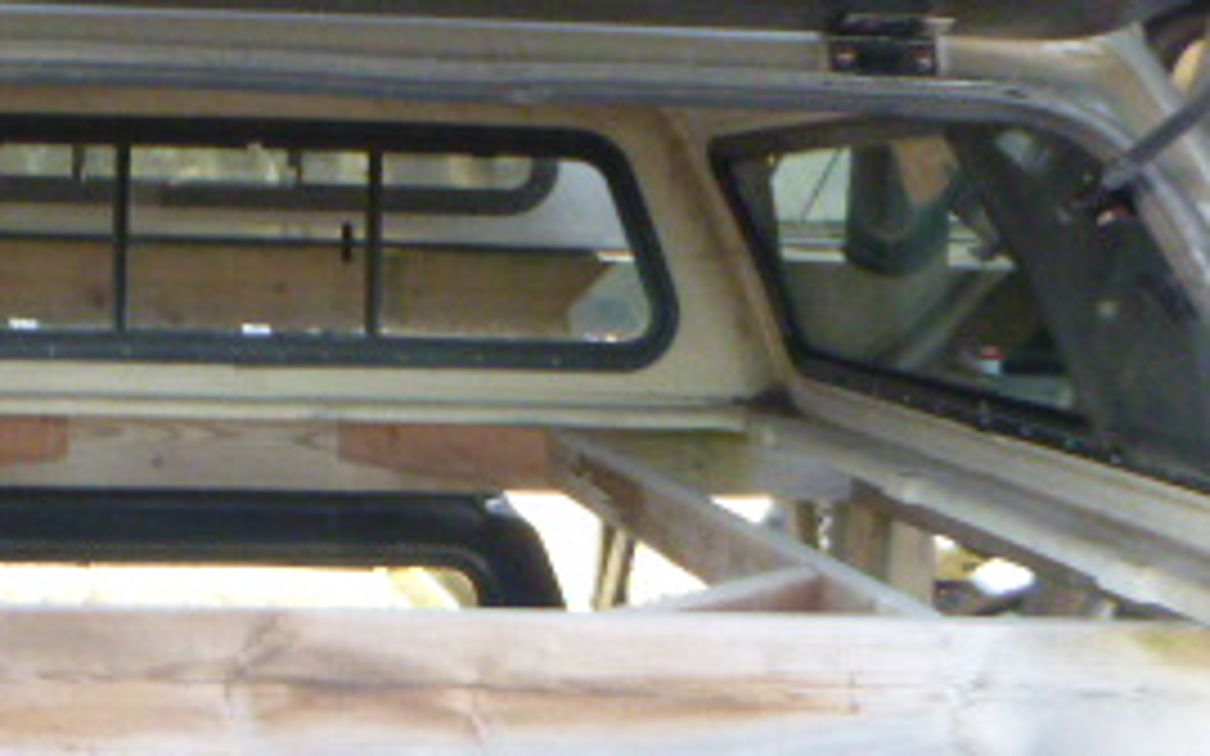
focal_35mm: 63
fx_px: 2077
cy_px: 288
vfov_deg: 20.6
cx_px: 292
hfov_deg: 31.8
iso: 400
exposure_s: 1/60
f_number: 3.9
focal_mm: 4.5
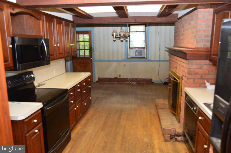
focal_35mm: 27
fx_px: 173
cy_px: 76
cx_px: 116
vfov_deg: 47.8
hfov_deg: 67.4
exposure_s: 1/60
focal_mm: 18
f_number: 4.5
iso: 400
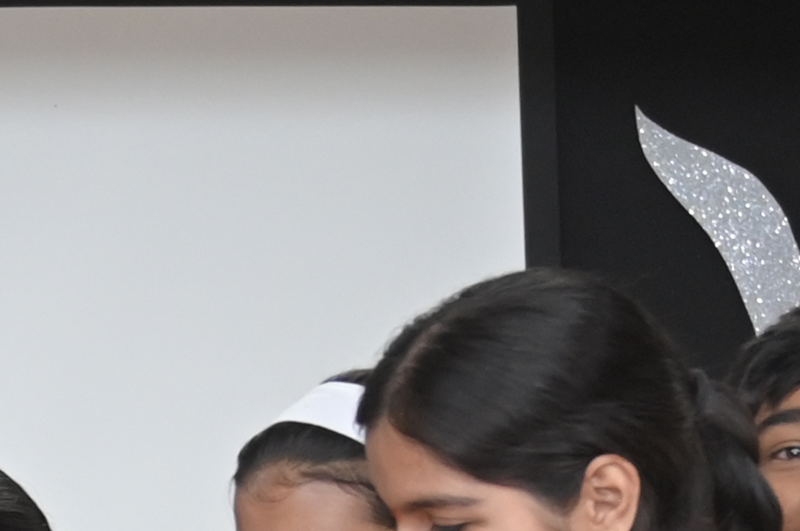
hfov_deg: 7.9
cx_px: -700
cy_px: 919
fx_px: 5609
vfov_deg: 5.4
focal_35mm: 253
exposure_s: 1/160
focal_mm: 34.5
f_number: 4
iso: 1250
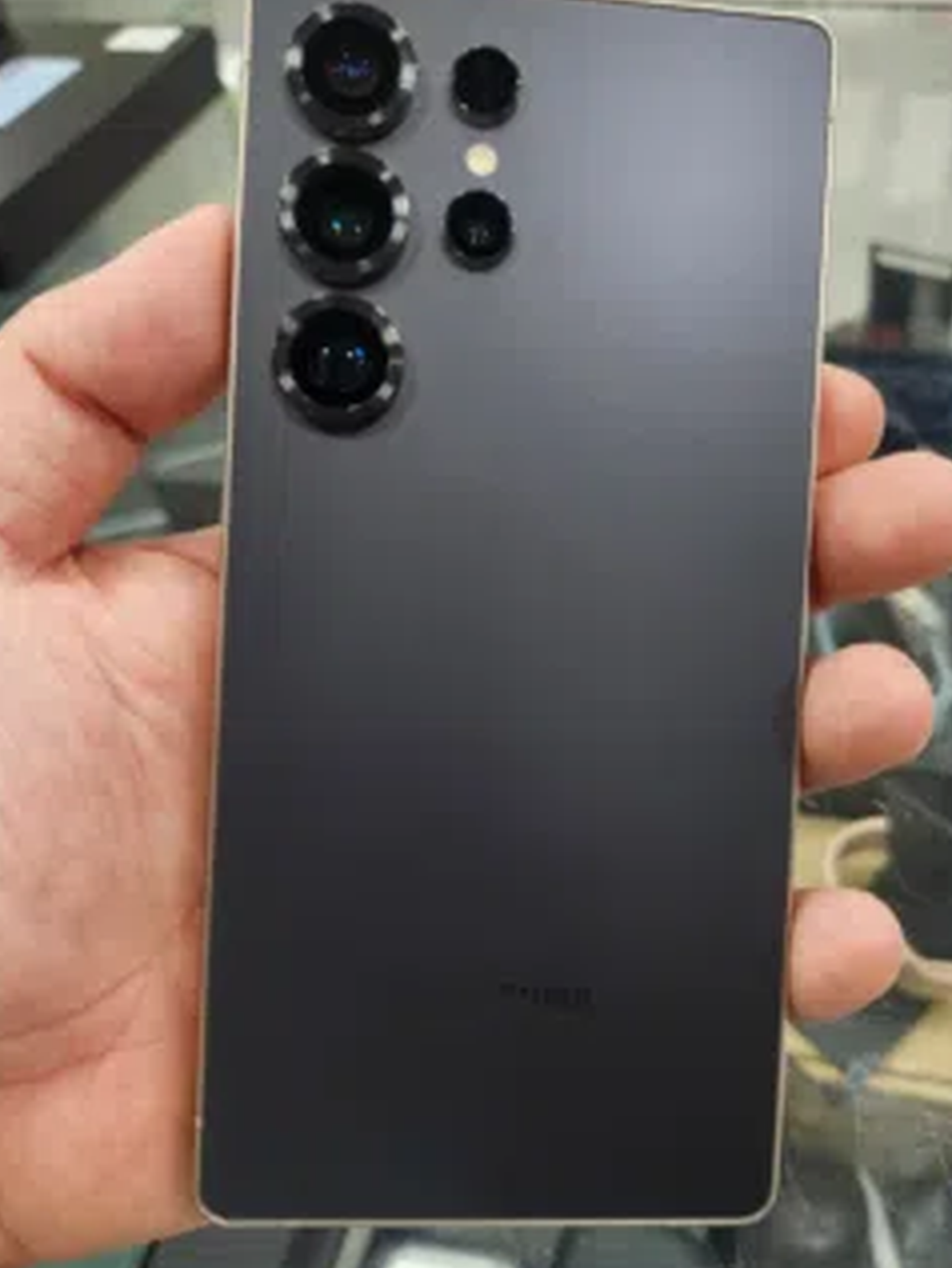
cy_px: 620
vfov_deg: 61.6
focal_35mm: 29
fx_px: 1063
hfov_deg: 48.0
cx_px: 572
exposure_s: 1/180
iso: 100
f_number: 1.8
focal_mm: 5.4
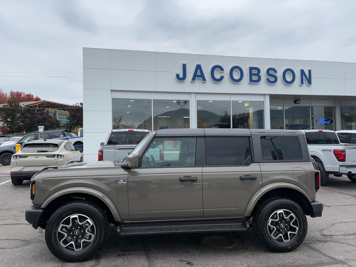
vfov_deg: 53.1
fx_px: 267
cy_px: 134
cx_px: 178
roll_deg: +0.8
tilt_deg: +3.0
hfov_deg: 67.3
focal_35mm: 26
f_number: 1.6
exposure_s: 1/959
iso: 50
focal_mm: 5.96
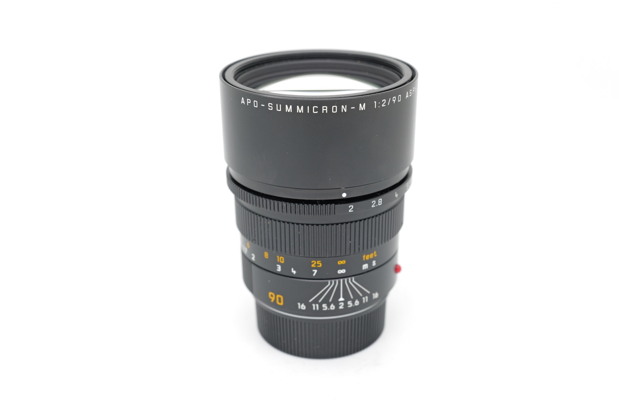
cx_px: 310
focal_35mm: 43
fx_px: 739
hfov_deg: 45.4
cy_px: 206
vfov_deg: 31.2
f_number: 9
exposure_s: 1/60
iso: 800
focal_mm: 43
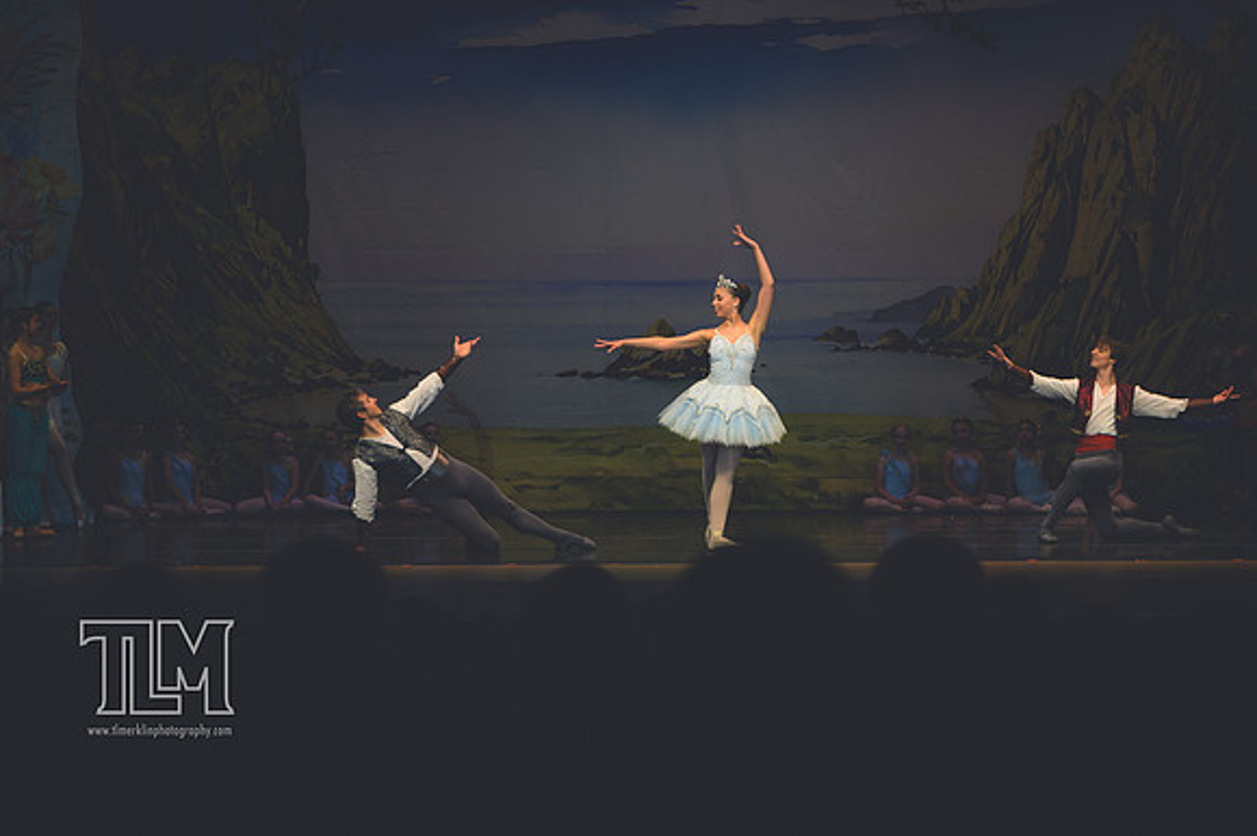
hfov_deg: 17.1
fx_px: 4187
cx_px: 628
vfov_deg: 11.4
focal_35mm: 120
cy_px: 418
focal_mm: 80
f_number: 2.8
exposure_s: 1/500
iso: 500
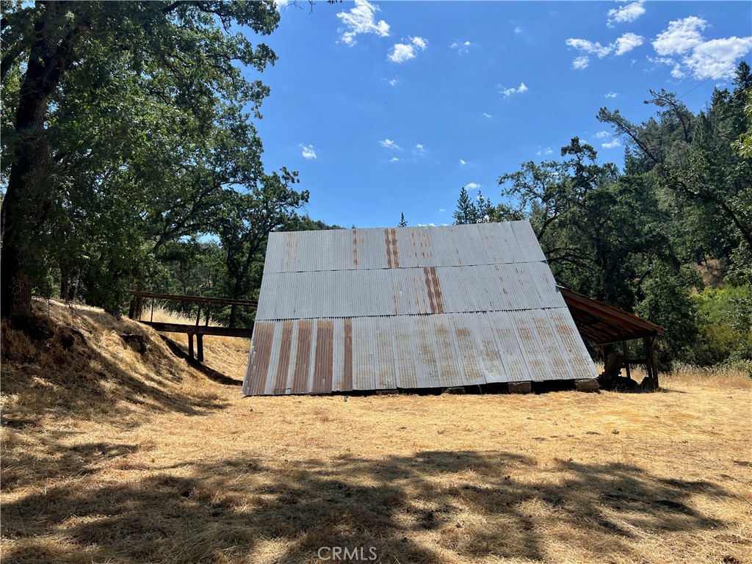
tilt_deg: +6.4
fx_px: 565
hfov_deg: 67.3
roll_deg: +3.6
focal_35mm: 26
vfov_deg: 53.1
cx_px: 376
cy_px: 282
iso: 50
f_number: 1.5
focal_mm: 5.7
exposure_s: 1/5319
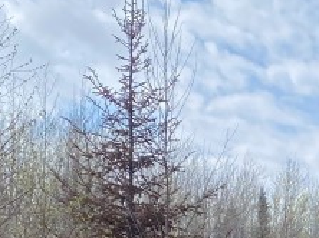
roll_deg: +0.9
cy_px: 404
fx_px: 1105
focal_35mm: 120
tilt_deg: -5.8
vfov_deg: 11.6
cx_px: 435
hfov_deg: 15.5
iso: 32
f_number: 1.8
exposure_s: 1/1629
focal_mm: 4.25
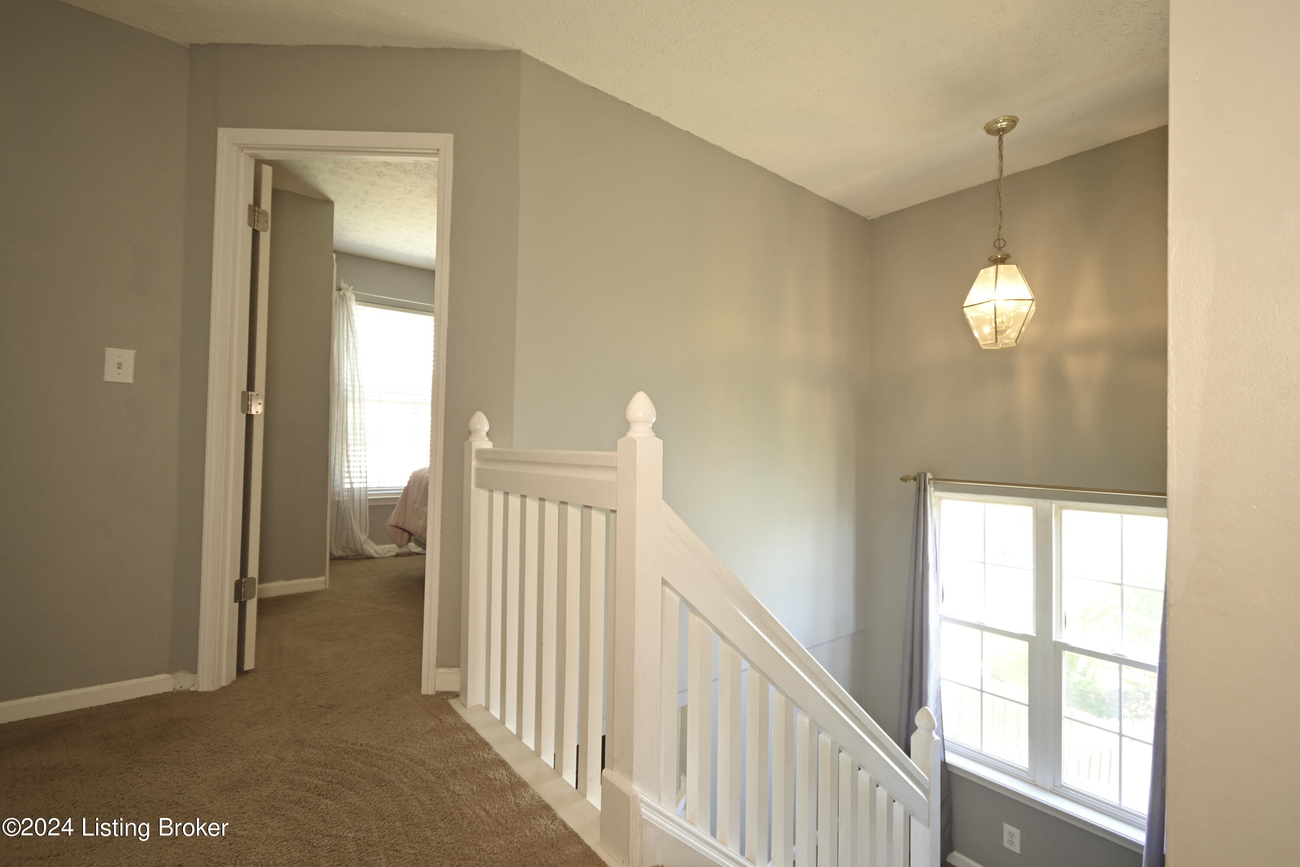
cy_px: 434
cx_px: 650
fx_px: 542
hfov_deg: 100.4
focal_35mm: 15
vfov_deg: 77.3
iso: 220
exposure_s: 1/15
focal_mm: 10
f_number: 5
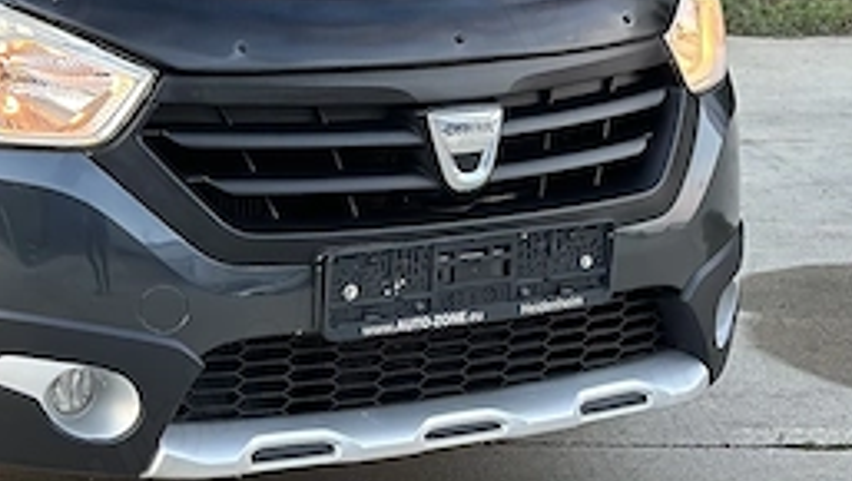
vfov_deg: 9.8
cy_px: -90
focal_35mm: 122
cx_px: 10
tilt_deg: -6.5
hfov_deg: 17.2
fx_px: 2758
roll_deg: -0.9
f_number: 1.78
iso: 400
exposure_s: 1/55
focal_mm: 6.86
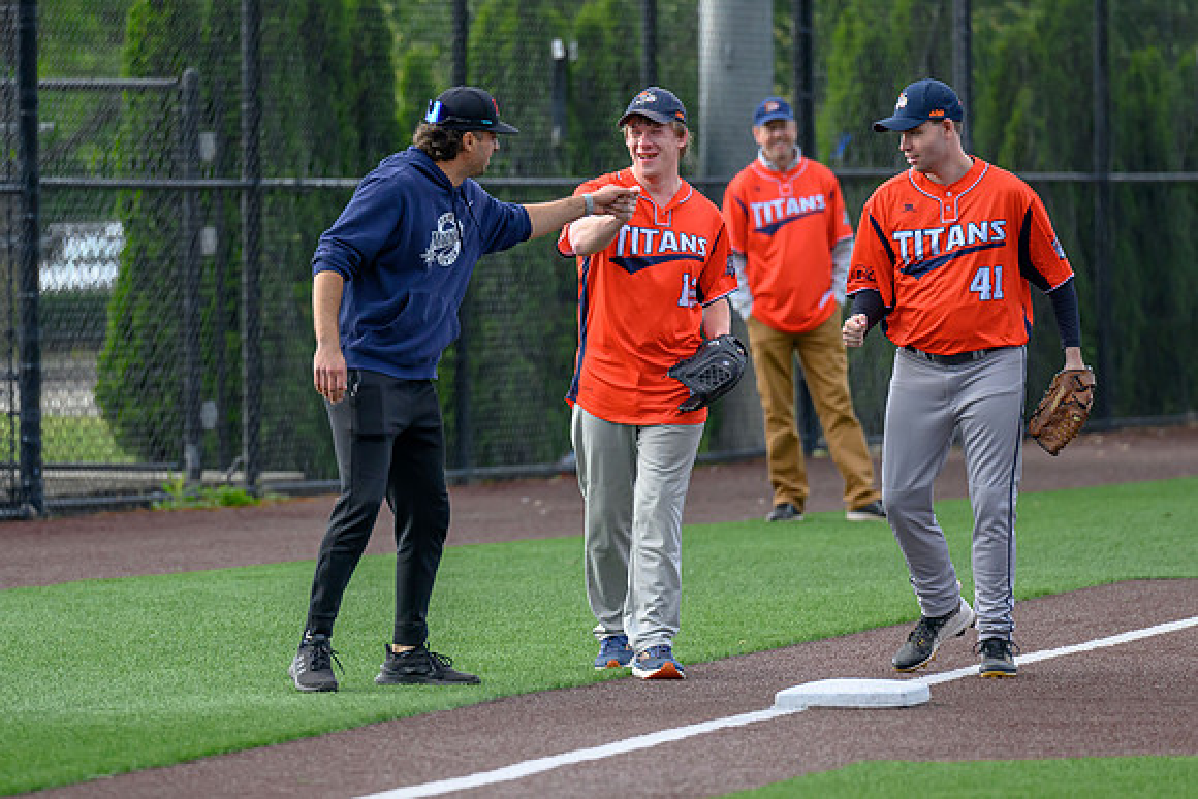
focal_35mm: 383
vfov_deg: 3.6
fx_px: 12740
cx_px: 428
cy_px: 446
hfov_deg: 5.4
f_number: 2.8
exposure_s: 1/2000
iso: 720
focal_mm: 200
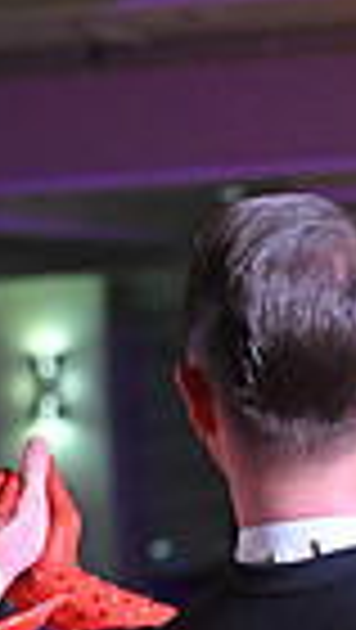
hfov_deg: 3.9
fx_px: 5240
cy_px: 1148
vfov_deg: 6.7
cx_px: 629
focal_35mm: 313
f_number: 5
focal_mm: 72
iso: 5000
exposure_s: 1/400
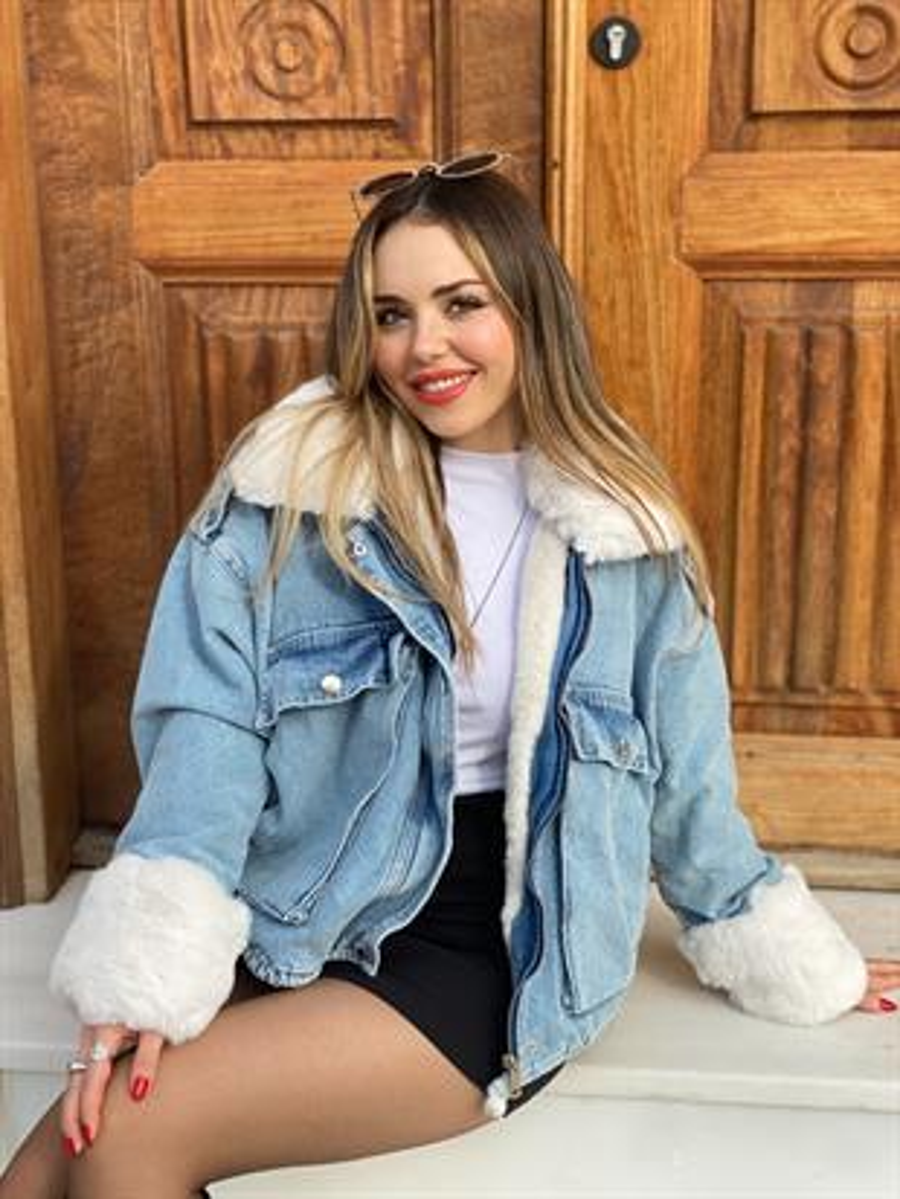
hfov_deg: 28.0
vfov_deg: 36.8
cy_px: 600
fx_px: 1802
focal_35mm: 52
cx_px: 450
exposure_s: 1/716
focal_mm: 6
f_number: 2
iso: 20
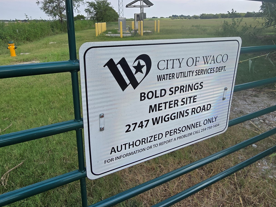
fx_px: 175
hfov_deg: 76.4
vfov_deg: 60.2
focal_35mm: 22
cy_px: 77
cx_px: 134
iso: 50
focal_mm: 2.2
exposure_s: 1/1365
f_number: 2.2
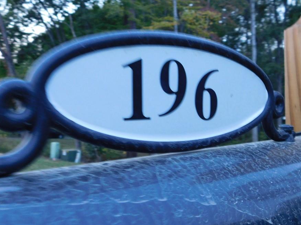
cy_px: 101
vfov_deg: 40.6
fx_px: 304
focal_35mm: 35
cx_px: 154
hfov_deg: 52.6
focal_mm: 5.3
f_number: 3.2
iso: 400
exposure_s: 1/20
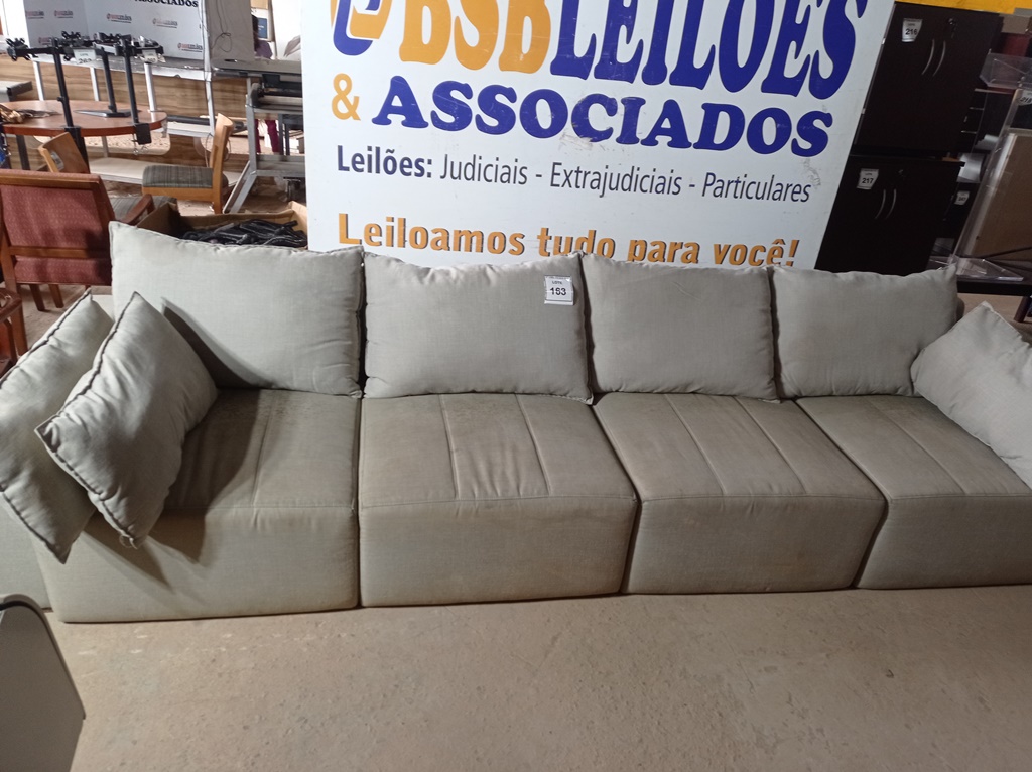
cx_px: 516
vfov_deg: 49.7
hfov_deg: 63.5
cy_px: 386
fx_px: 834
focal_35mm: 28
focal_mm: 4.7
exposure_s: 1/60
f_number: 1.79
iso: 183
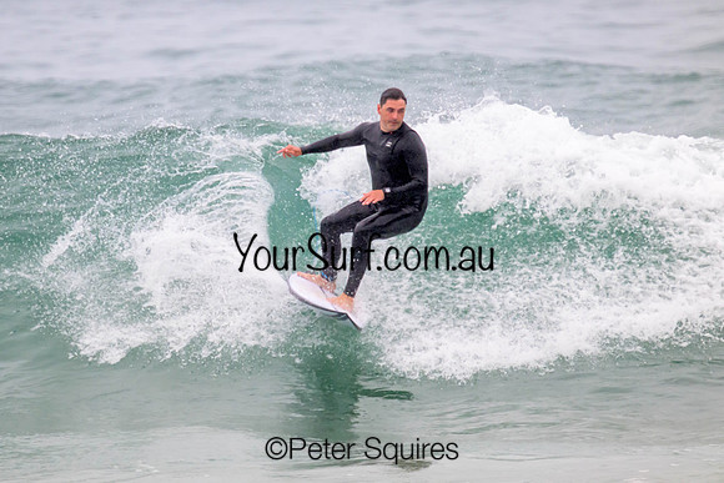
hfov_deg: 2.2
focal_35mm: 946
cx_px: 296
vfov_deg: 1.5
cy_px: 198
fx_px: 19022
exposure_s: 1/2000
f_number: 11
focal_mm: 800
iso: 1800
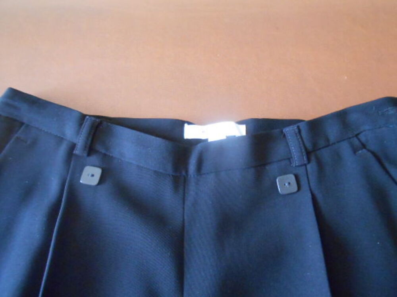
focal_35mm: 26
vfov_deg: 53.1
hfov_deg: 67.3
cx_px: 198
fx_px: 298
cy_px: 148
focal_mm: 4.6
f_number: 3.5
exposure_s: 1/13
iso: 800
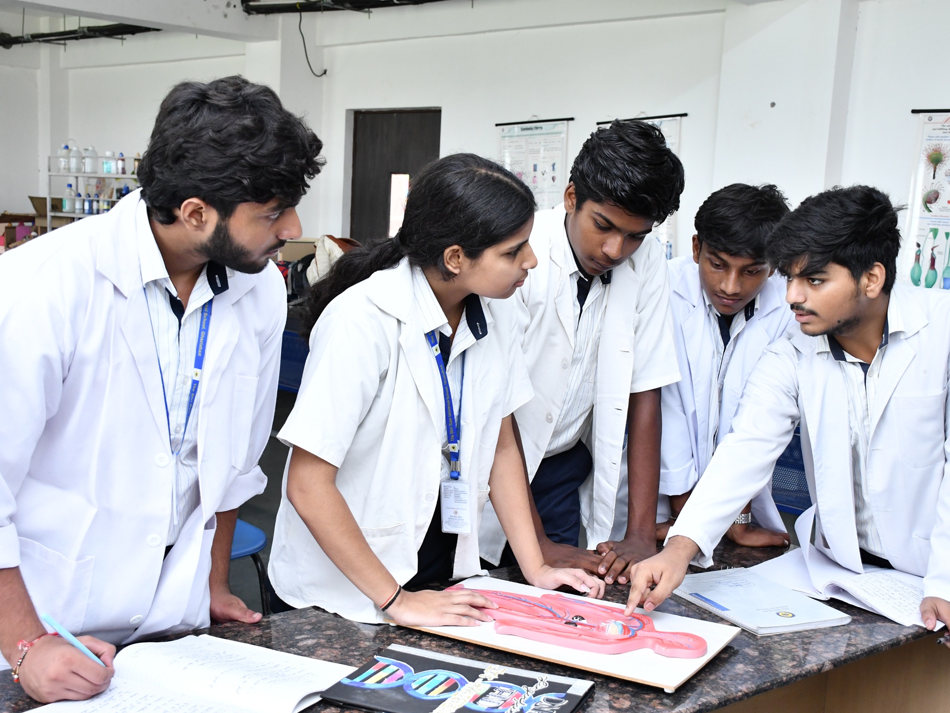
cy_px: 369
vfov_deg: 32.9
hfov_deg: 42.9
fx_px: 1207
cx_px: 501
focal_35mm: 44
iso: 1600
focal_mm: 26
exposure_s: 1/125
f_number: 5
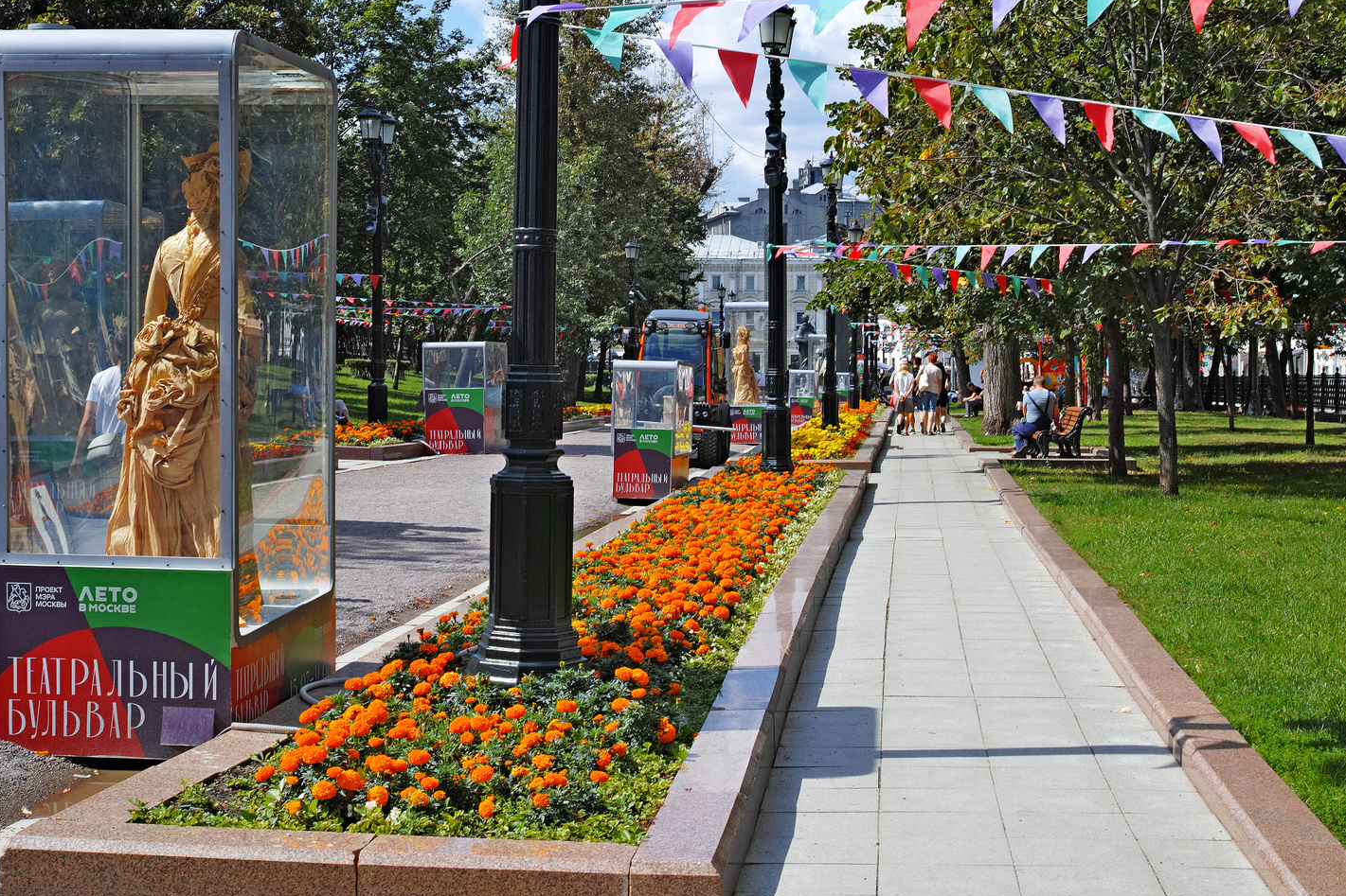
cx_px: 712
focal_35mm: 57
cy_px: 468
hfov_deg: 35.0
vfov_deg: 23.8
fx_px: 2131
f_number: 8
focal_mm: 30
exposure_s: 1/200
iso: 100
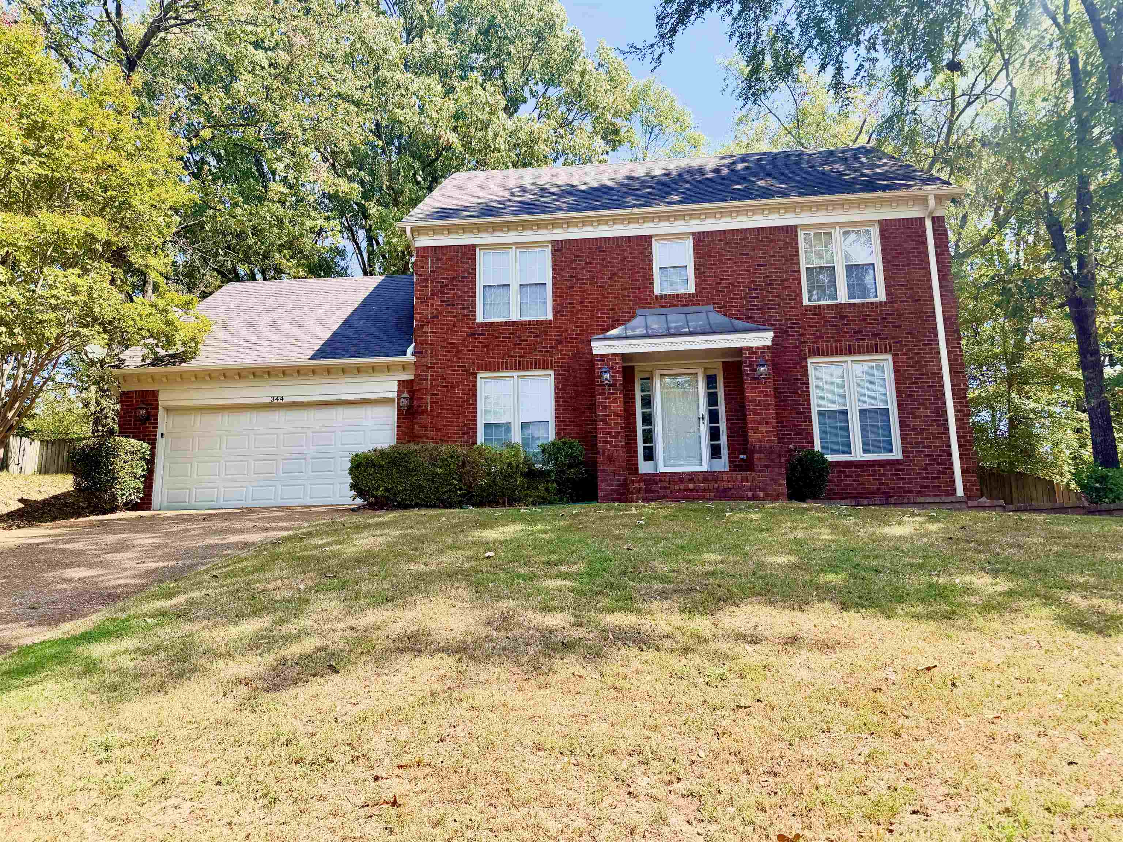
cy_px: 421
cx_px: 562
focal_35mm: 24
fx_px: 779
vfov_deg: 56.8
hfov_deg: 71.6
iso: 80
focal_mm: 6.76
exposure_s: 1/1585
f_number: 1.78
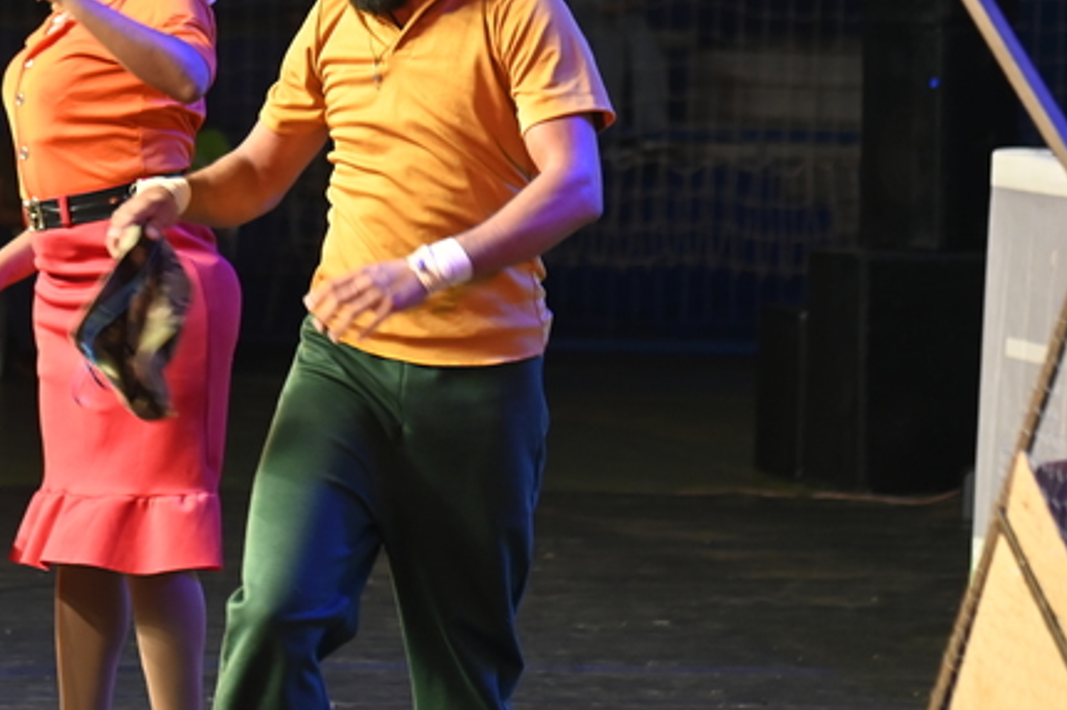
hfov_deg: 8.2
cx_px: 290
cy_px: 170
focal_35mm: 251
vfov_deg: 5.5
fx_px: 7433
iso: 1600
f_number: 4
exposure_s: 1/125
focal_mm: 120
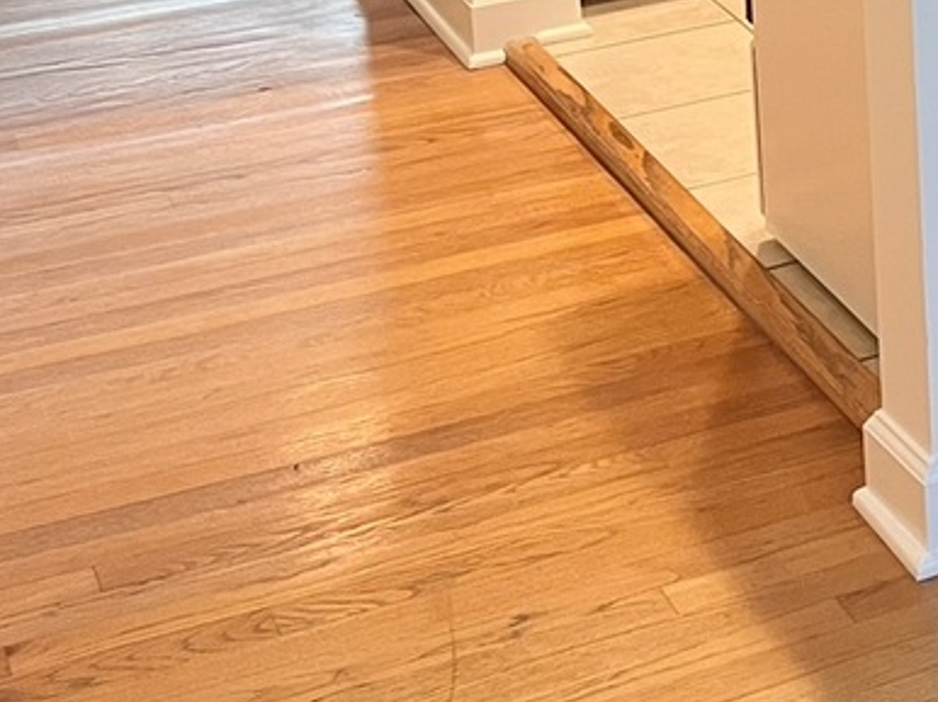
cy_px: -352
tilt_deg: -12.3
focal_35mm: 97
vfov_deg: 14.2
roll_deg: +0.0
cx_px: 1626
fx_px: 2627
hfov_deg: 17.1
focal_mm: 5.1
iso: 250
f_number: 1.6
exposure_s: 1/60
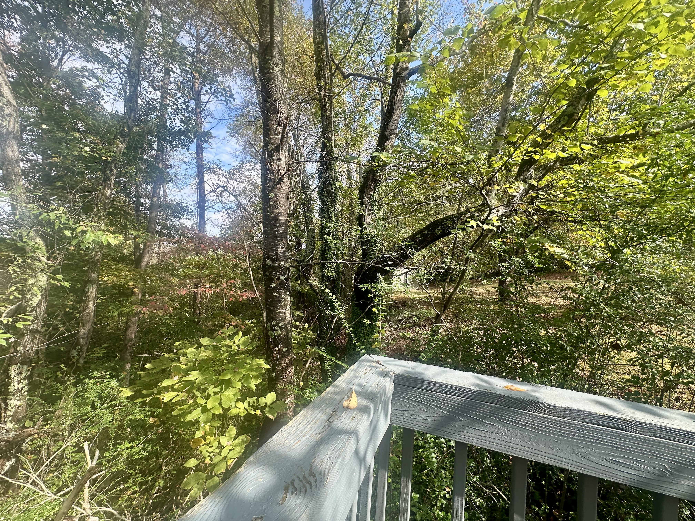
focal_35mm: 14
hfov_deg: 102.1
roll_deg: -0.4
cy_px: 260
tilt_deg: +3.3
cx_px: 348
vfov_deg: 85.7
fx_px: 281
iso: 40
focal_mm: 2.22
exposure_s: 1/307
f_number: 2.2
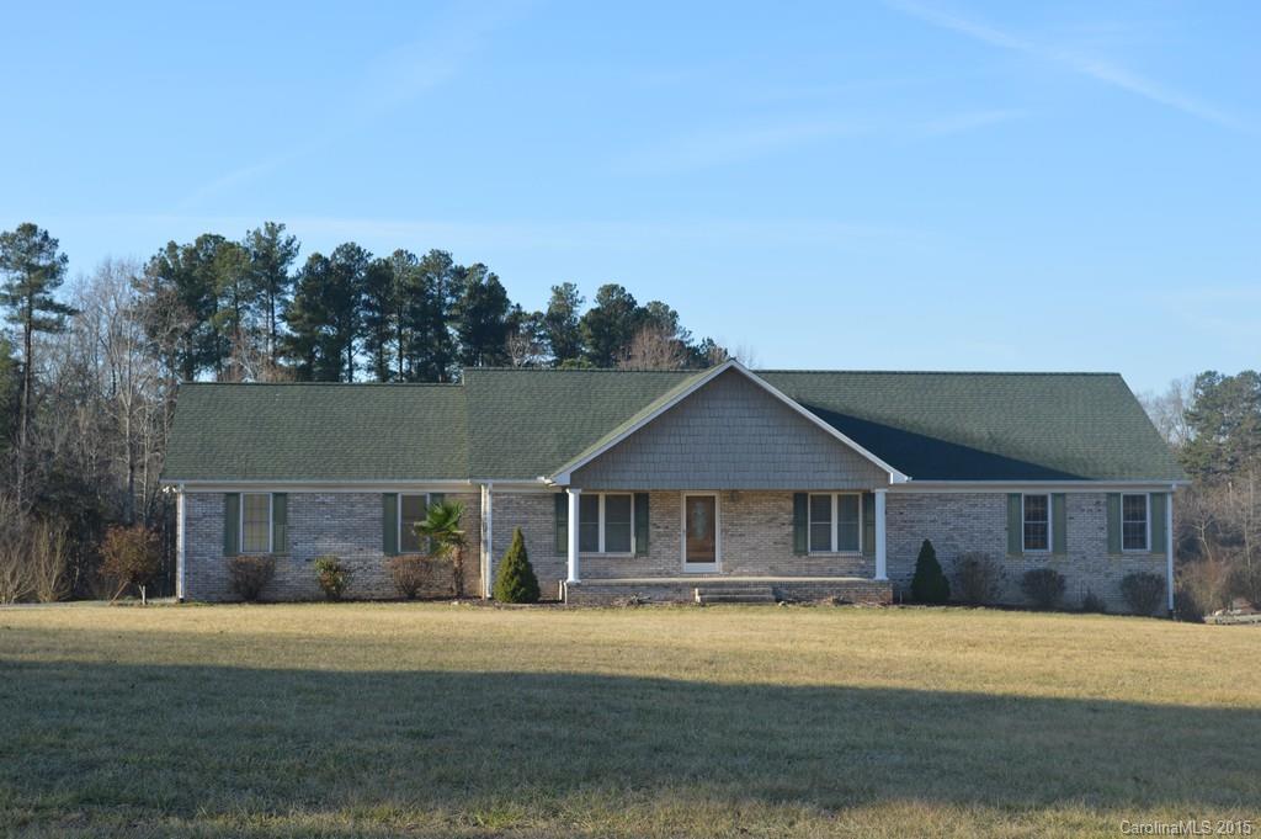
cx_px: 630
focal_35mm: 52
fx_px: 1837
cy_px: 420
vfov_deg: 25.7
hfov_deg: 37.9
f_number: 7.1
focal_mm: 35
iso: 100
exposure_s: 1/200
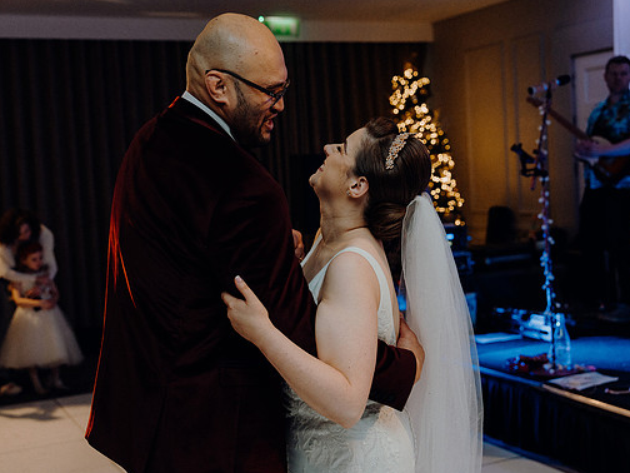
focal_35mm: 52
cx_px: 311
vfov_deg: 28.0
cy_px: 240
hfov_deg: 36.8
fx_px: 946
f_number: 3.5
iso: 2500
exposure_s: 1/160
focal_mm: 47
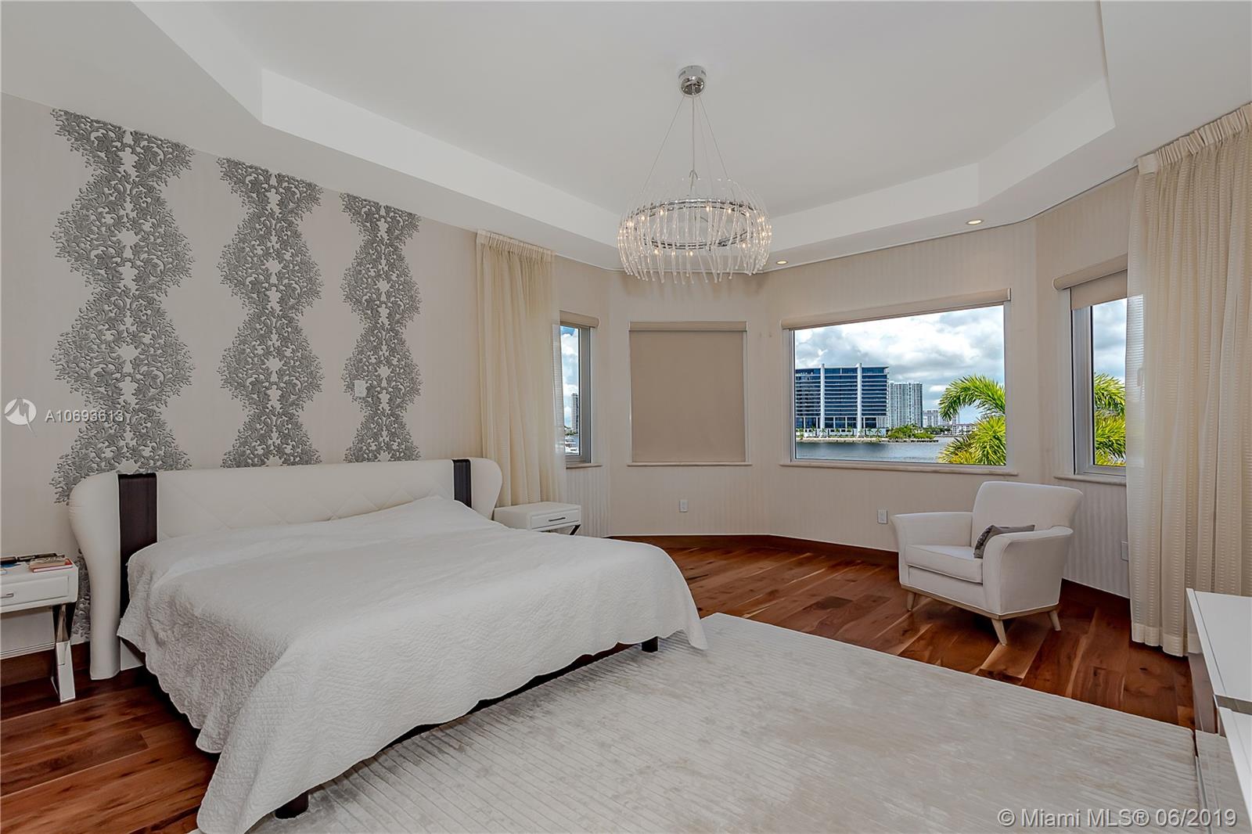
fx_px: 556
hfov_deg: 96.7
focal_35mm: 16
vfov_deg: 73.7
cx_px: 626
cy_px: 417
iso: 400
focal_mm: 16
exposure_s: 1/200
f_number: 8
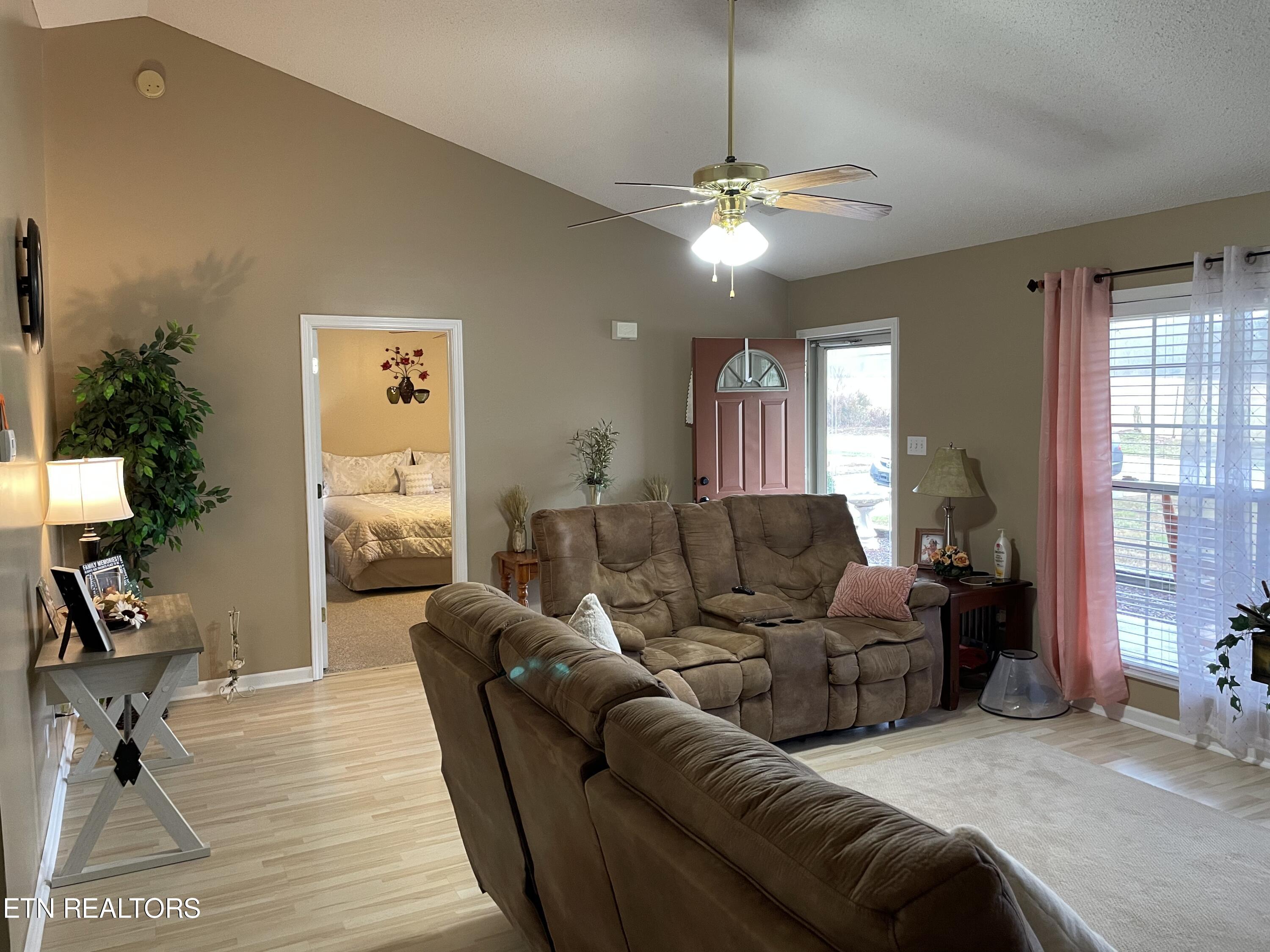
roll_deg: +1.3
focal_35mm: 26
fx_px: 954
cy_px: 476
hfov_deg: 67.3
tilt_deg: -3.5
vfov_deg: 53.1
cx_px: 635
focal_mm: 4.2
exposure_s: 1/60
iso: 160
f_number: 1.6
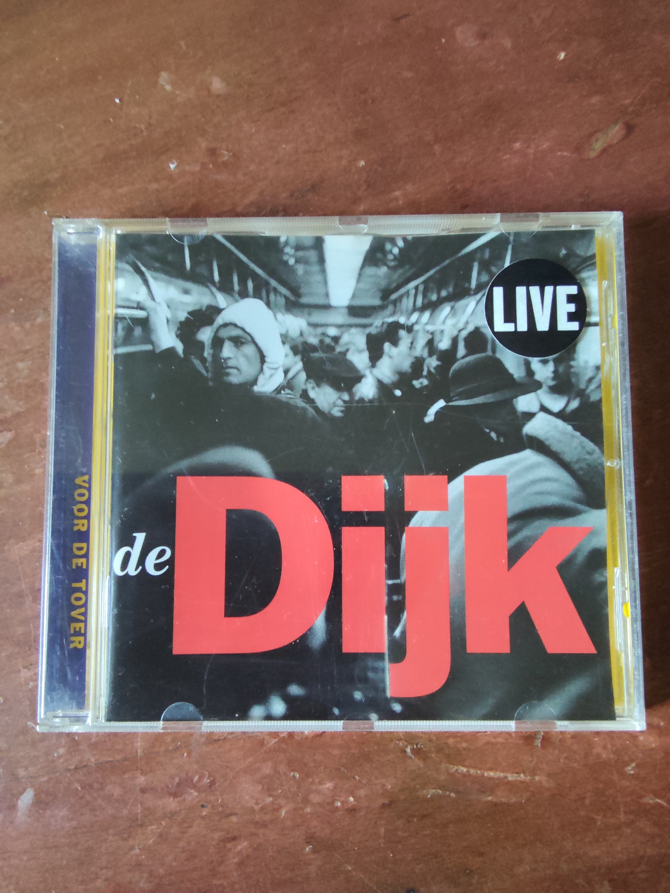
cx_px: 335
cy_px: 446
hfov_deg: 53.1
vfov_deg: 67.3
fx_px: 671
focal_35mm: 26
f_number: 2
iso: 320
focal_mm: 2.78
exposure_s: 1/16.7
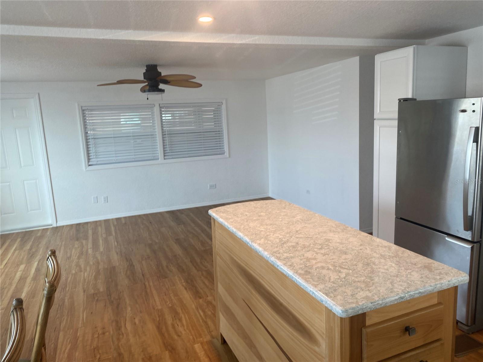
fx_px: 363
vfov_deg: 53.1
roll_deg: +3.2
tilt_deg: -8.3
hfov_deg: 67.3
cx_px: 242
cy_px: 181
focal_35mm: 26
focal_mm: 4.25
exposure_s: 1/61
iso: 64
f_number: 1.8
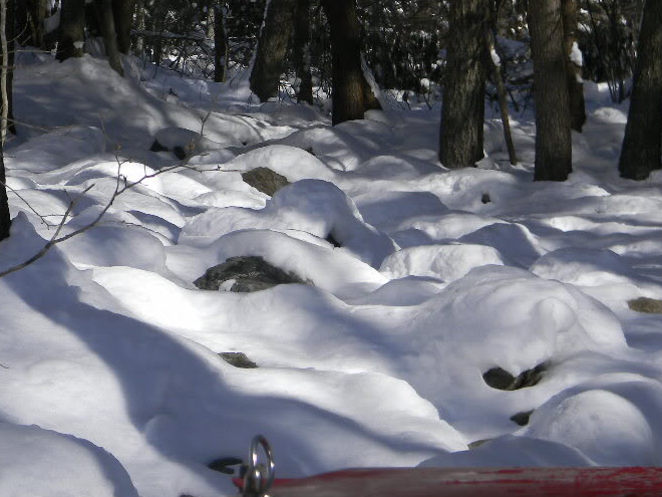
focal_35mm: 104
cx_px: 291
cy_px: 134
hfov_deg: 18.9
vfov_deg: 14.2
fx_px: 1989
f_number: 4.3
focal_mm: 12.2
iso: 80
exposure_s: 1/570
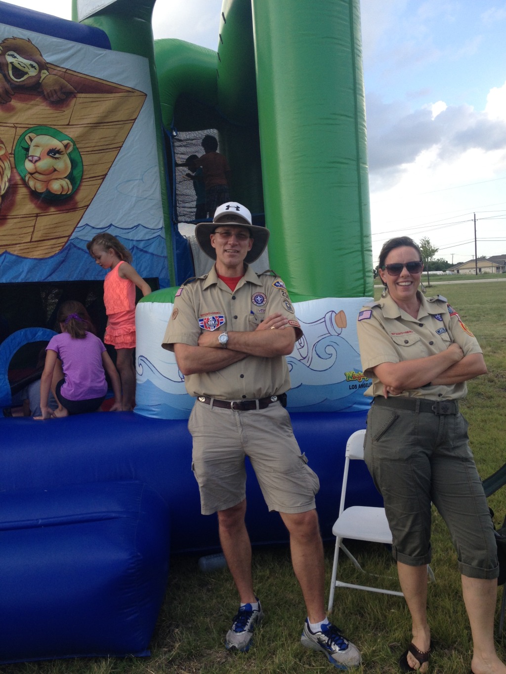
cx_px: 253
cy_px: 337
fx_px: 682
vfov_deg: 52.6
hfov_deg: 40.7
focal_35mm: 35
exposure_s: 1/428
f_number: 2.4
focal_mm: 4.28
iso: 50
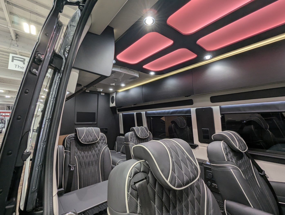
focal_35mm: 16
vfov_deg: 78.2
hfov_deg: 94.4
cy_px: 108
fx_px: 132
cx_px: 142
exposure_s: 1/26.6
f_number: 2.2
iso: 46
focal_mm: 2.35
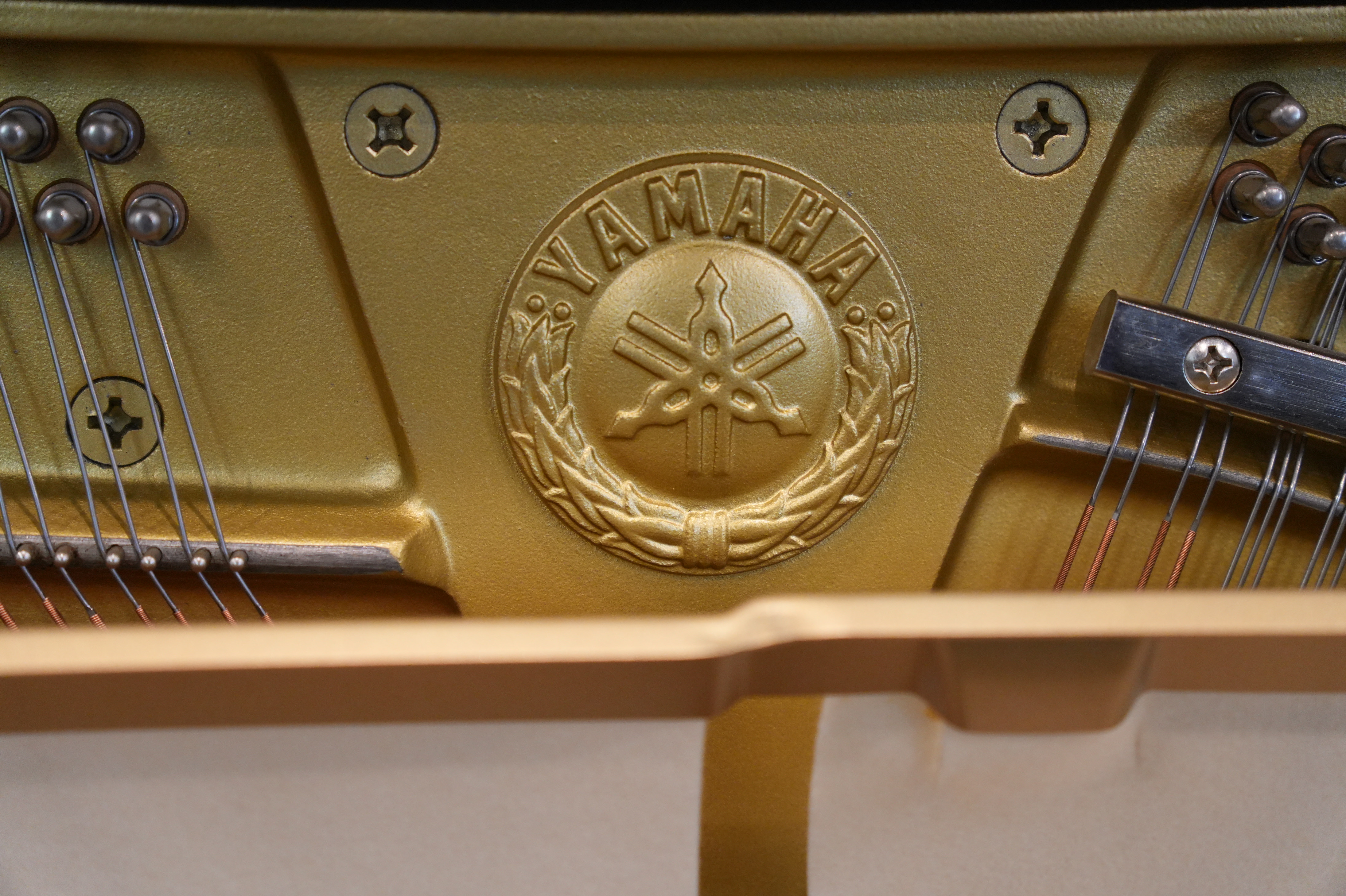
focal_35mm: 86
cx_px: 673
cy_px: 448
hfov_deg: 23.8
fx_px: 3196
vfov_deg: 16.0
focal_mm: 57
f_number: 2.8
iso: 1600
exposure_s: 1/100
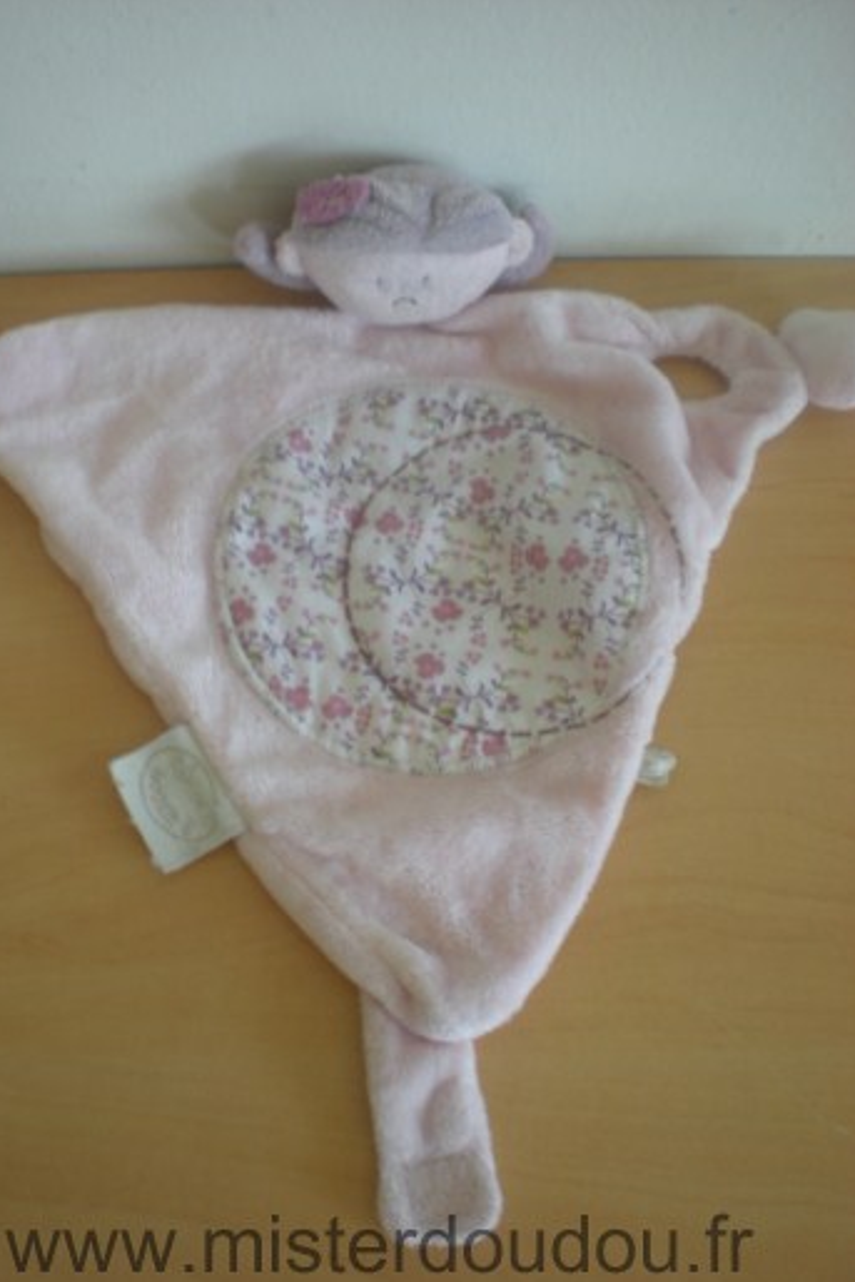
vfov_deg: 48.4
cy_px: 646
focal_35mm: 40
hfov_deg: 33.4
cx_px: 376
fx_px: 1424
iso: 64
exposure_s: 1/15
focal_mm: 6.3
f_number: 3.1
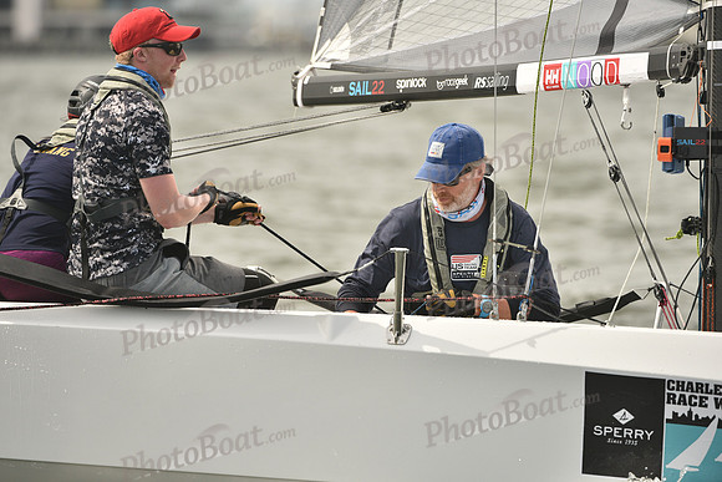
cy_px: 241
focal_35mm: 400
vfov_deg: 3.4
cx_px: 361
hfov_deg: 5.2
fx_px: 8024
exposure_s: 1/1600
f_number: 5.6
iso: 320
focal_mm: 400
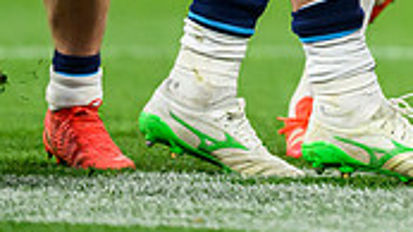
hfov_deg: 1.2
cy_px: -239
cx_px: 483
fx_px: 19916
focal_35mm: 1820
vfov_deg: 0.7
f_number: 2.8
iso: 3200
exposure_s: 1/2500
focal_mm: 400
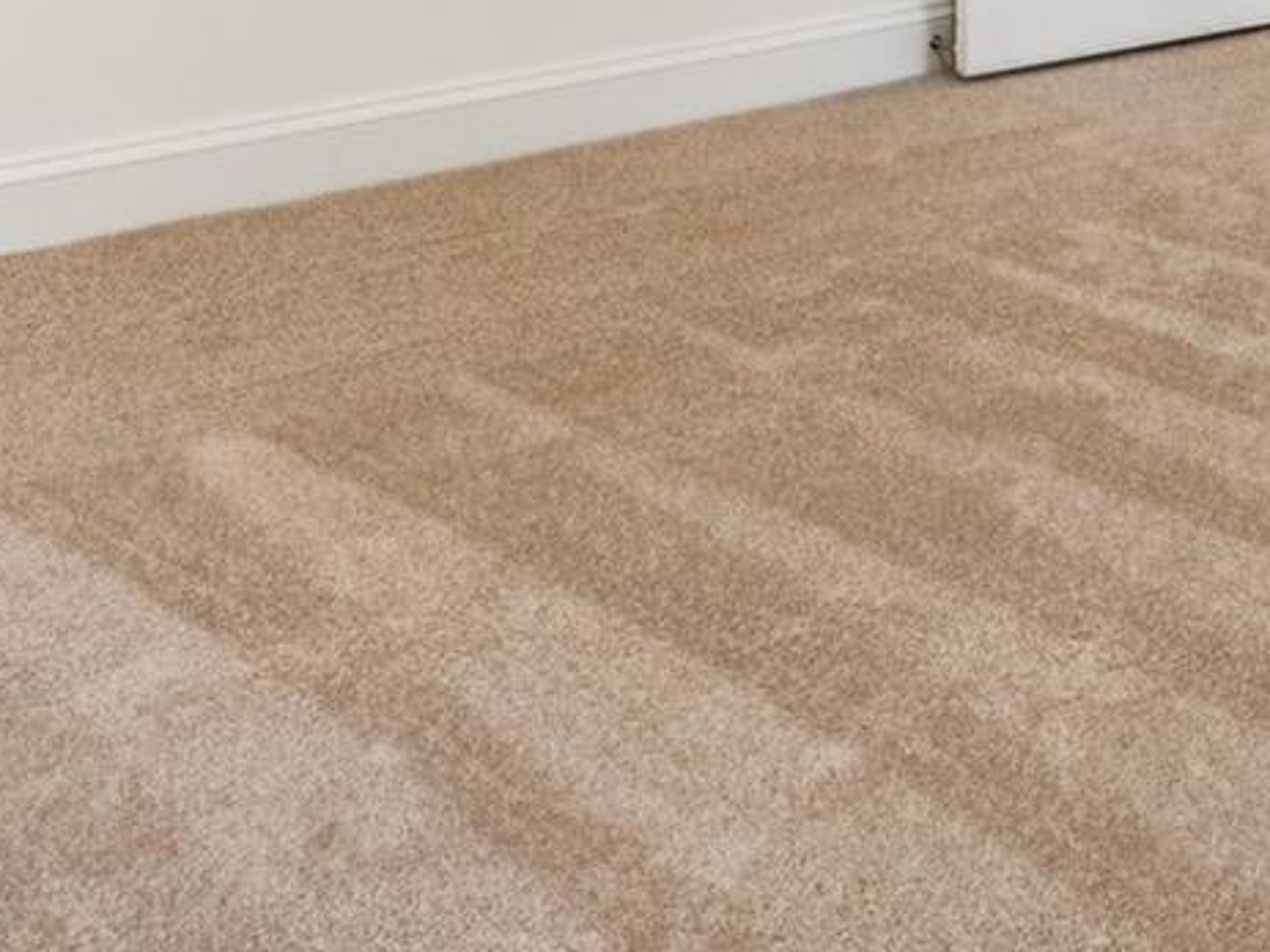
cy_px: -550
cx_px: 1498
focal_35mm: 70
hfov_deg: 25.2
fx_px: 2572
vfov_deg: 18.2
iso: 100
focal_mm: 16.5
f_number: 13
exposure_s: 1/1.67
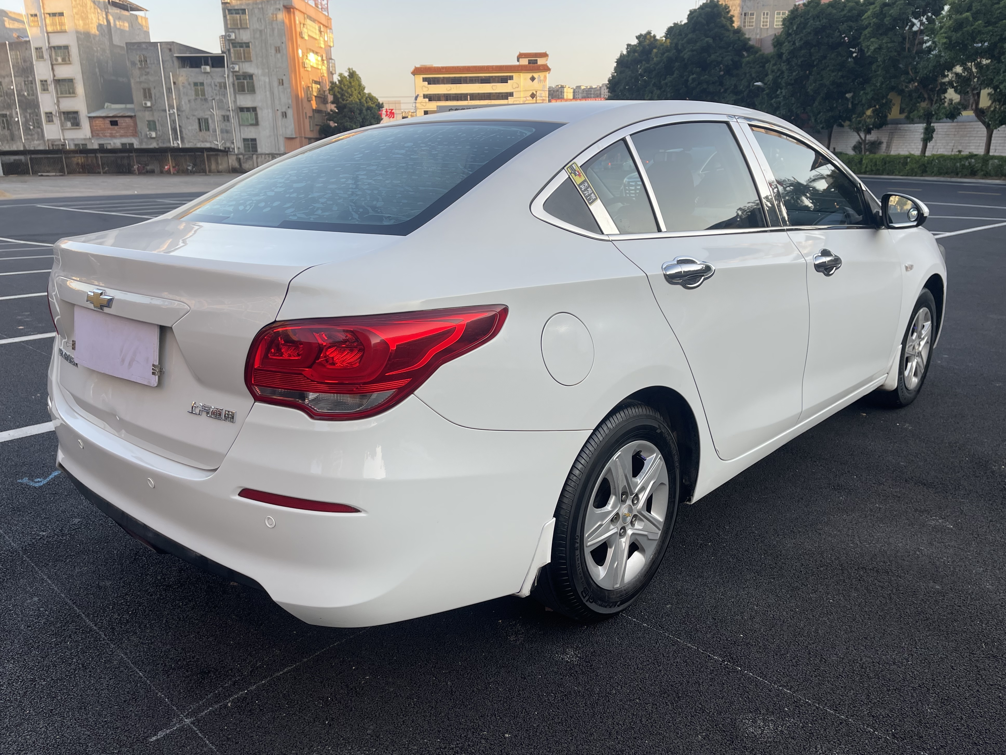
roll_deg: +0.5
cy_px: 375
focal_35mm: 26
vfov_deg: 53.1
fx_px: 756
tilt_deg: -16.9
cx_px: 494
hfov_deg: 67.3
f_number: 1.6
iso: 32
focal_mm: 5.1
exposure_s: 1/488
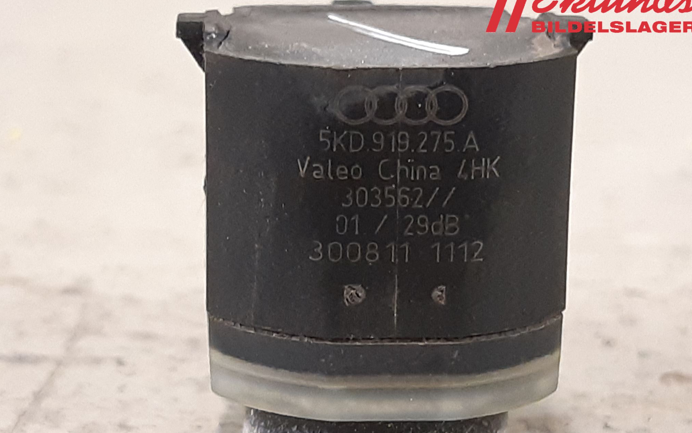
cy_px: 238
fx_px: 528
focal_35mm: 28
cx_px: 345
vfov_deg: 44.5
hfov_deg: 66.5
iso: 250
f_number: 1.7
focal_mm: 3.93
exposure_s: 1/33
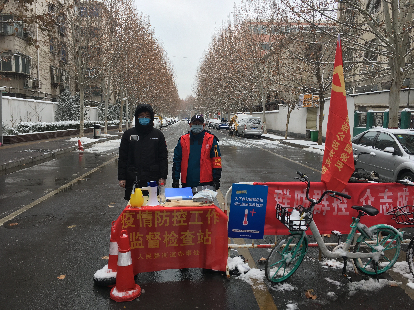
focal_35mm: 29
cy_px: 155
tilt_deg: -2.1
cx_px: 207
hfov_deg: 61.7
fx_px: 347
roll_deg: -1.5
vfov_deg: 48.2
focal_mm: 4.15
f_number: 2.2
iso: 25
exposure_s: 1/172
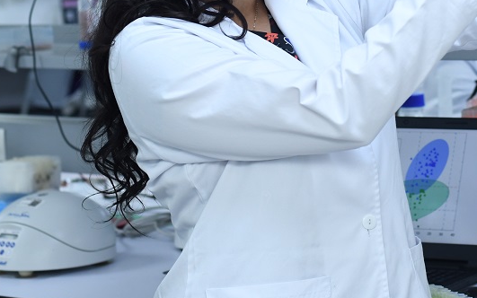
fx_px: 1872
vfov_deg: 9.1
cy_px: 14
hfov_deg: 14.4
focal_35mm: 144
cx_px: 393
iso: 800
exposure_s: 1/250
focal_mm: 50
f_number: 4.5
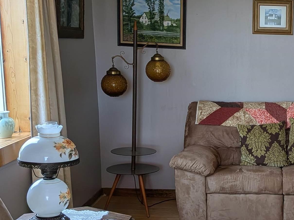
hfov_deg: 30.0
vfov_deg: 24.0
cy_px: 123
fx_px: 518
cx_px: 276
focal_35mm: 61
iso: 35
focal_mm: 4.53
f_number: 1.7
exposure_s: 1/138
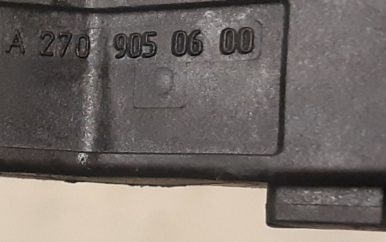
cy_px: 79
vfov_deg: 25.7
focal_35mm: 50
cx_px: 47
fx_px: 526
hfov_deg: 37.9
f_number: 1.7
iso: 320
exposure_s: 1/50
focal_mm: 3.93
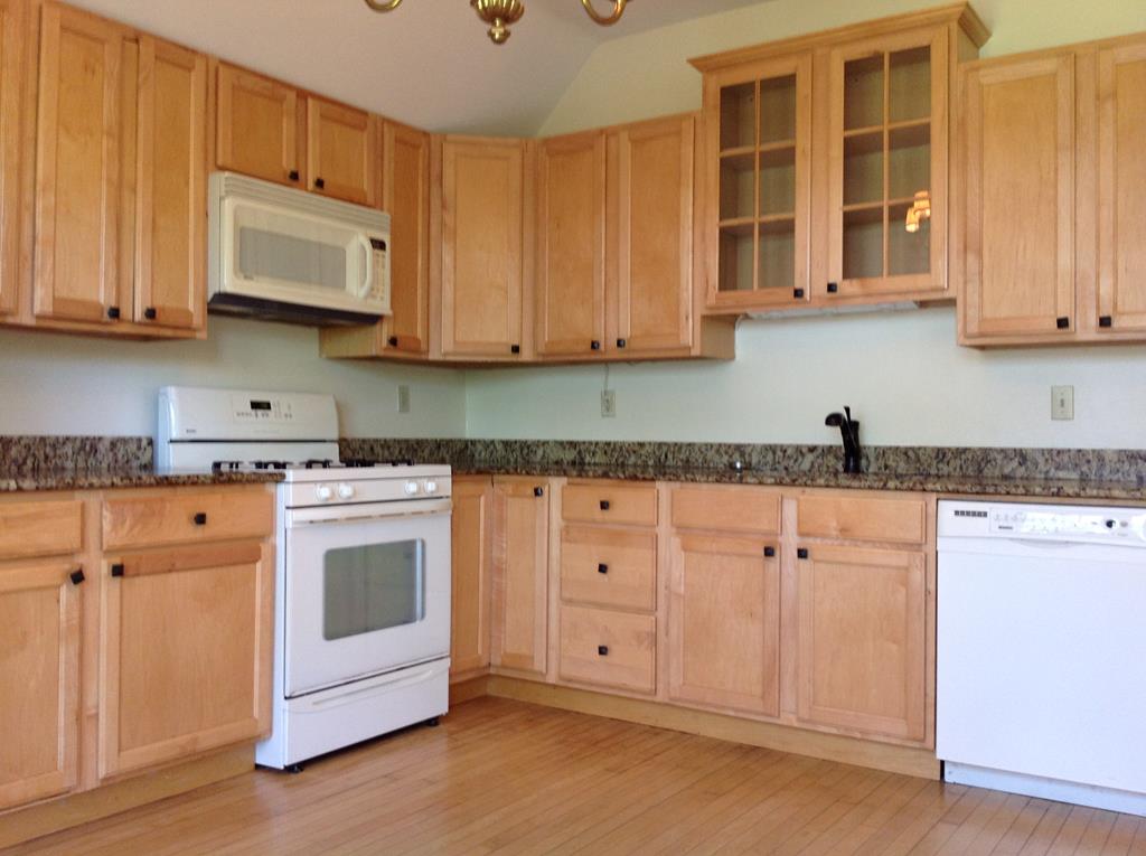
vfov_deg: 40.6
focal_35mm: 35
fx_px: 1157
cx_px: 573
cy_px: 428
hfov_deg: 52.7
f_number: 2.4
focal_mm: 4.28
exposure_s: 1/15
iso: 80
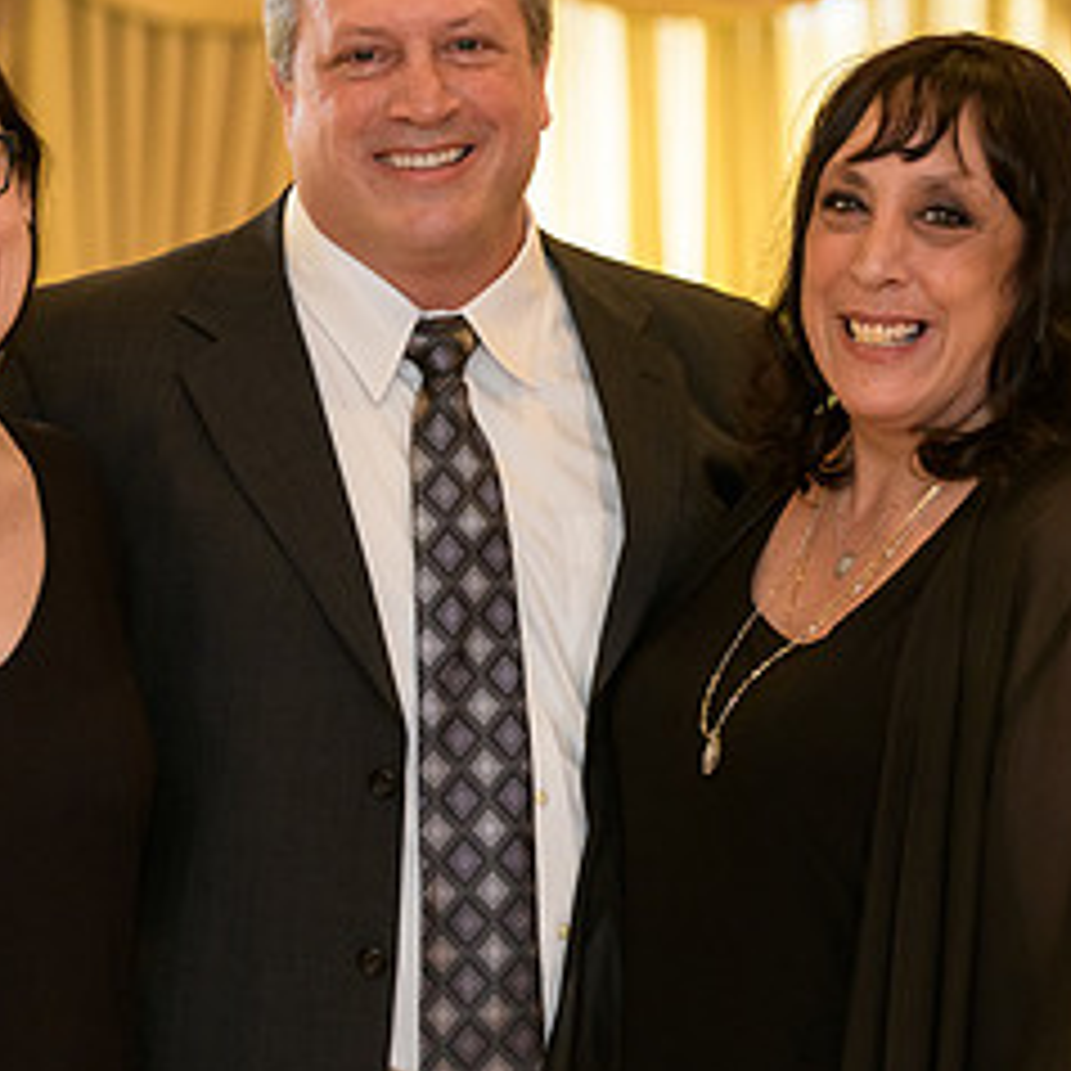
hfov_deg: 8.4
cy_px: 493
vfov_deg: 8.5
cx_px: 346
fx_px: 7246
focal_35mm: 207
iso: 1600
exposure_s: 1/125
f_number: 3.2
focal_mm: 100
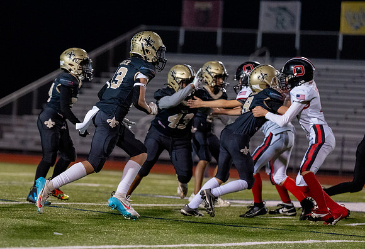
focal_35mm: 219
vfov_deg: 6.4
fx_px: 2233
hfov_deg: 9.3
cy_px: 120
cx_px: 103
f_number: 2.8
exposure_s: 1/1250
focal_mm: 153
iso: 5000
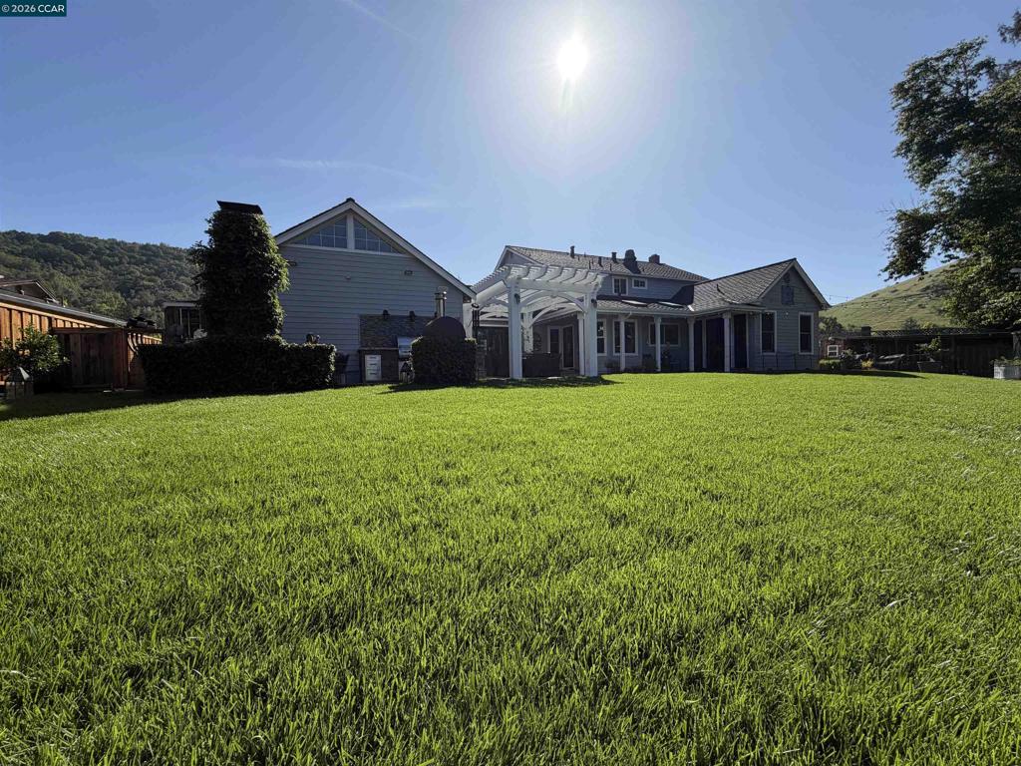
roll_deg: +1.7
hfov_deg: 102.1
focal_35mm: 14
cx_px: 510
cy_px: 383
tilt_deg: +0.0
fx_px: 413
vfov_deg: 85.7
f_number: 2.2
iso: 32
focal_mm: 2.22
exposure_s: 1/1312
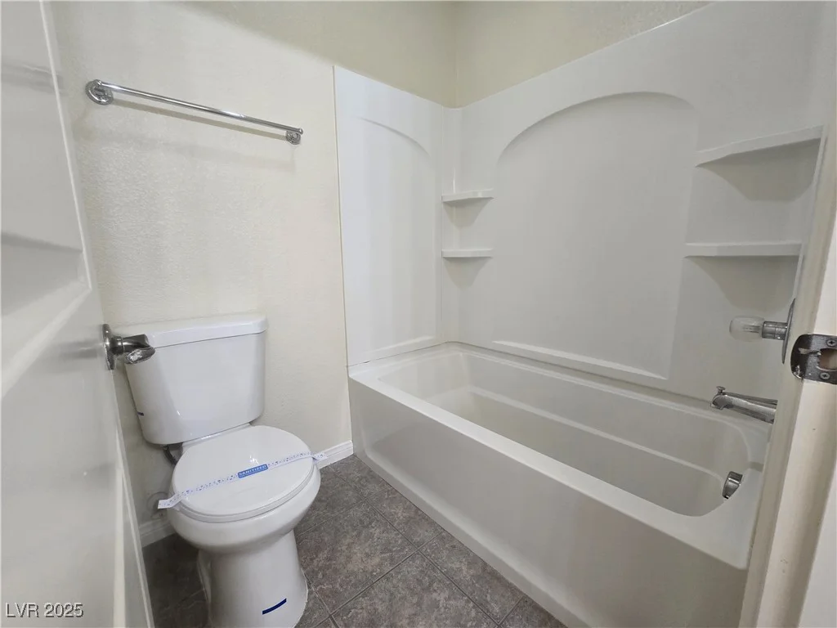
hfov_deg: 106.2
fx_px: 314
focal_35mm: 13
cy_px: 314
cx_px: 418
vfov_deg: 89.9
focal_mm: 2.2
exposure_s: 1/60
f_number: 2.2
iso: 200
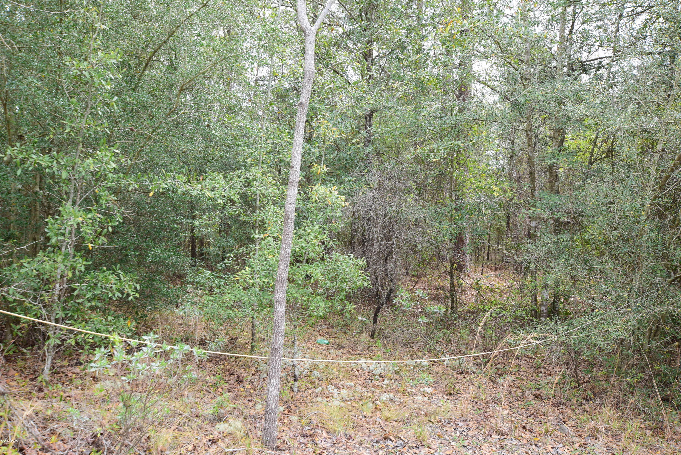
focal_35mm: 30
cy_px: 228
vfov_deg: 43.7
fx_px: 568
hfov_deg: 61.9
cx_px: 340
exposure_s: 1/160
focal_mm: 20
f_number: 9
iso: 400
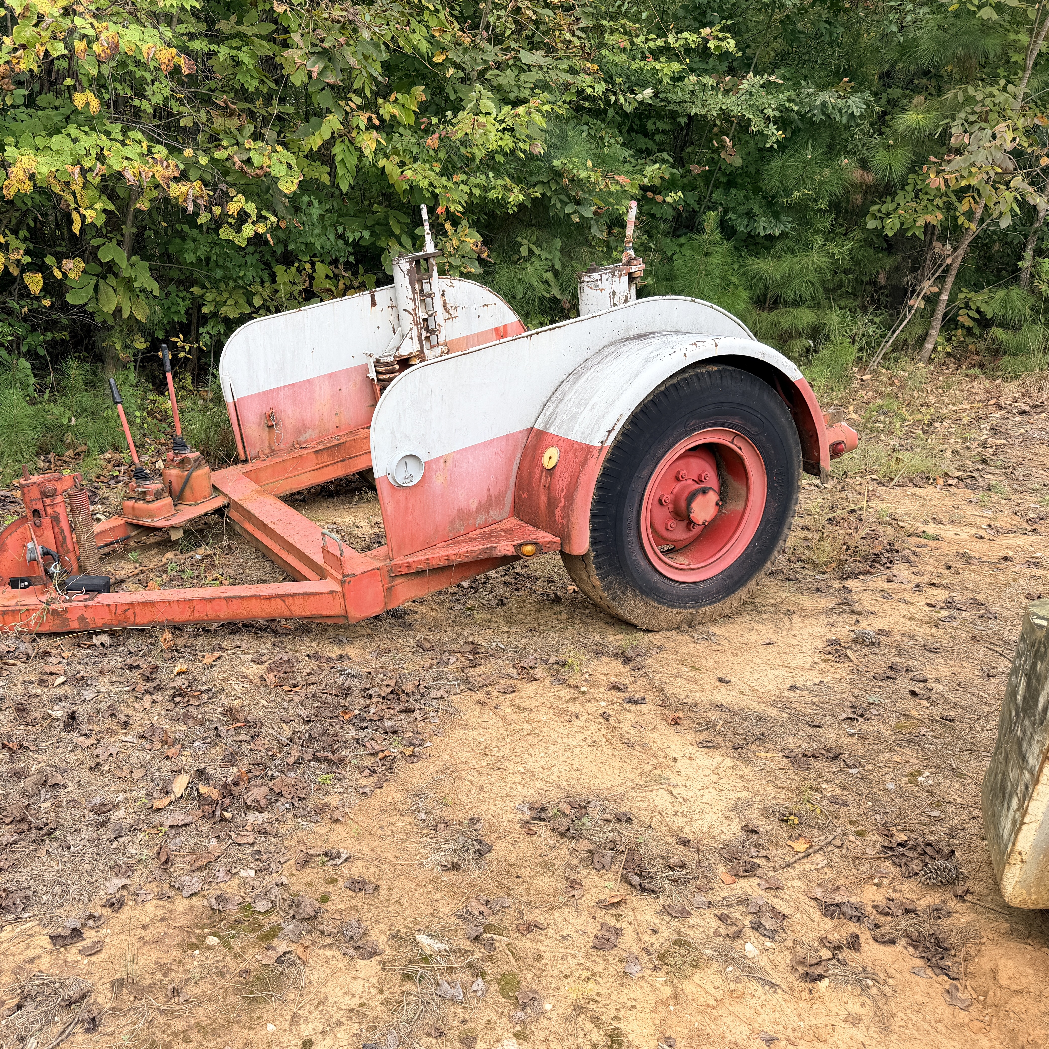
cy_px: 514
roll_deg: -0.5
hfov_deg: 54.9
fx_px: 994
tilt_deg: -17.8
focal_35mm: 29
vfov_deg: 55.6
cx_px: 388
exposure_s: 1/593
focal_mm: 6.76
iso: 80
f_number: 1.78
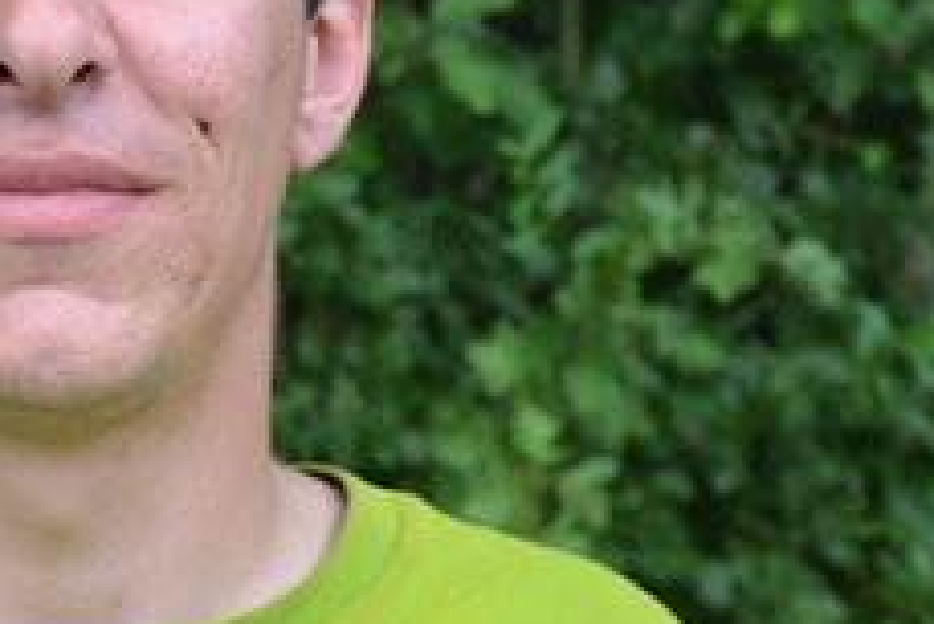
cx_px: 90
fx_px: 5633
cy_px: 151
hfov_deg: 9.4
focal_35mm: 217
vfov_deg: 6.3
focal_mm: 46
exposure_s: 1/125
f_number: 5.6
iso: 200
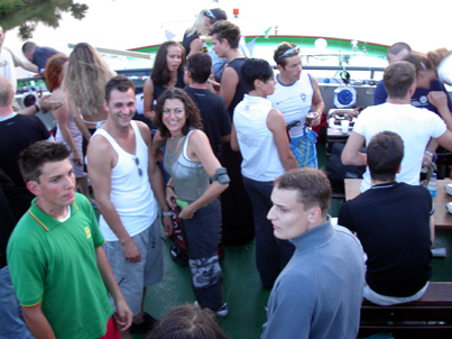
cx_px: 226
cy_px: 170
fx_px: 496
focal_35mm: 38
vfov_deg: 37.7
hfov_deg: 49.0
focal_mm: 7.8
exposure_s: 1/30
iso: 100
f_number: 2.8
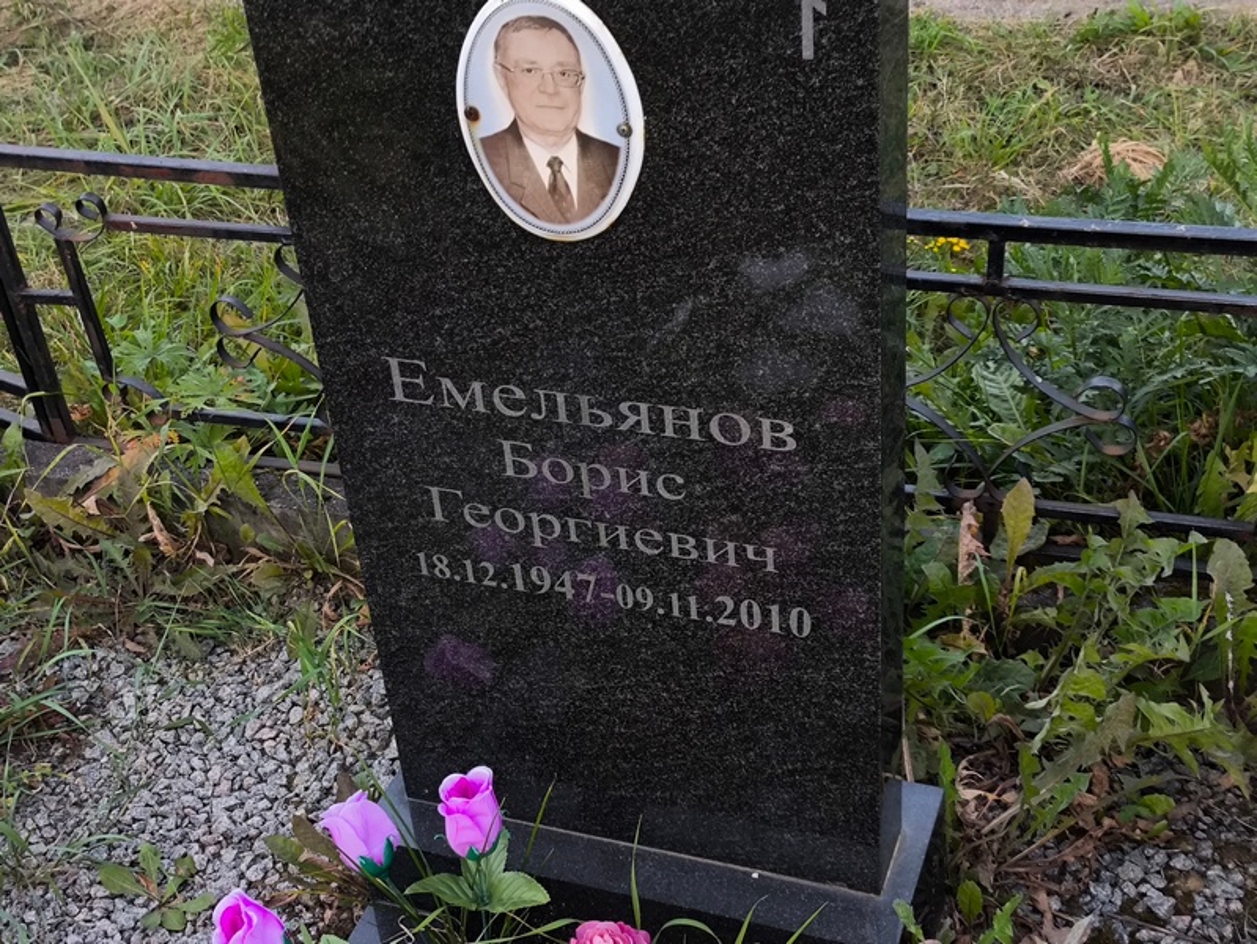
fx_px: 1816
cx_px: 628
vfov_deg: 29.1
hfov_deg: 38.2
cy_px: 472
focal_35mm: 50
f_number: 1.7
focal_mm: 4.71
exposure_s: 1/50
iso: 64
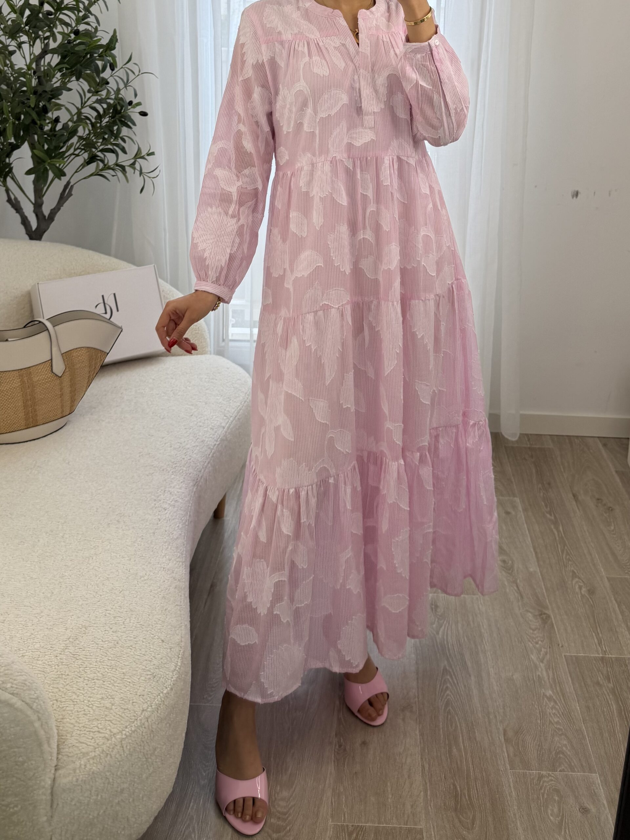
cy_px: 420
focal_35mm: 24
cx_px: 315
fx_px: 582
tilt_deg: -26.6
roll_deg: -1.6
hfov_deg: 56.8
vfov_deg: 71.6
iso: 64
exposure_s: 1/189
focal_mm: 6.76
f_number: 1.78
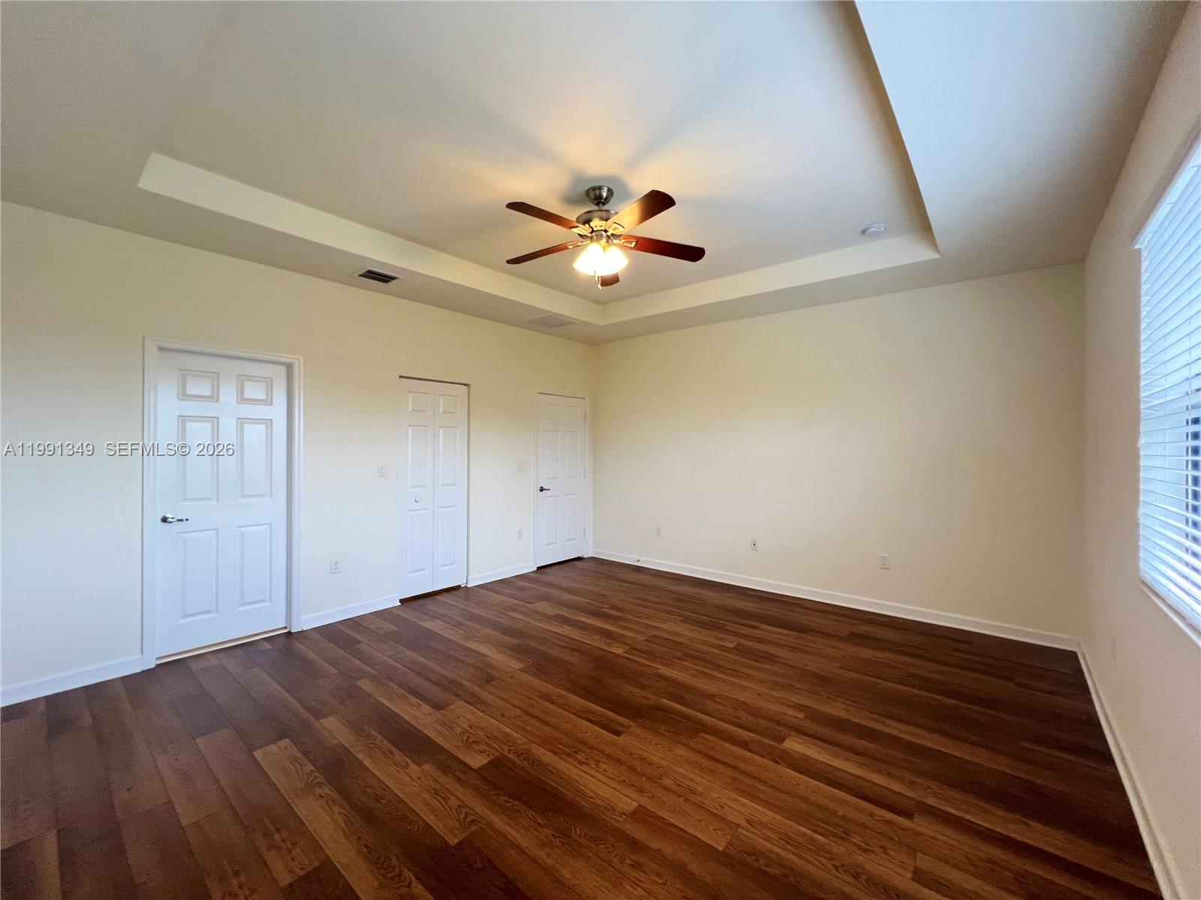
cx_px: 600
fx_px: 451
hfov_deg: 106.2
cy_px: 450
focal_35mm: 13
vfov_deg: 89.9
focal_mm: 1.57
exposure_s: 1/120
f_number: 1.8
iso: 160
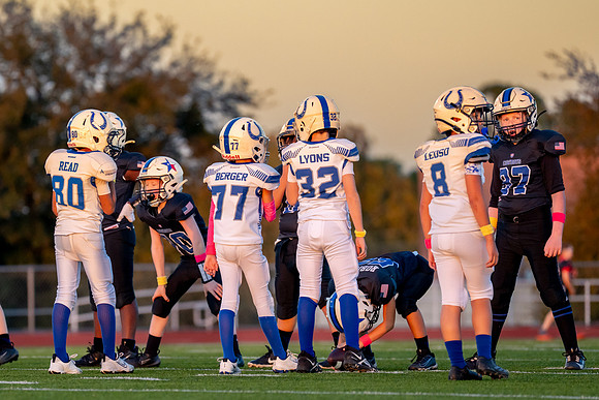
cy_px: 247
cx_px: 162
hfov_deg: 6.2
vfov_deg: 4.1
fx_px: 5568
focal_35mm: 335
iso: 1000
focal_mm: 200
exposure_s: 1/1250
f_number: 2.8
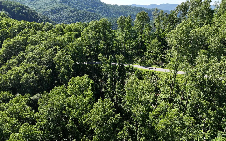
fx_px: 160
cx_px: 111
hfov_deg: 70.4
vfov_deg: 47.5
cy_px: 76
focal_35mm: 26
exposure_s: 1/1600
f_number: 2.8
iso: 170
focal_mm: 12.29
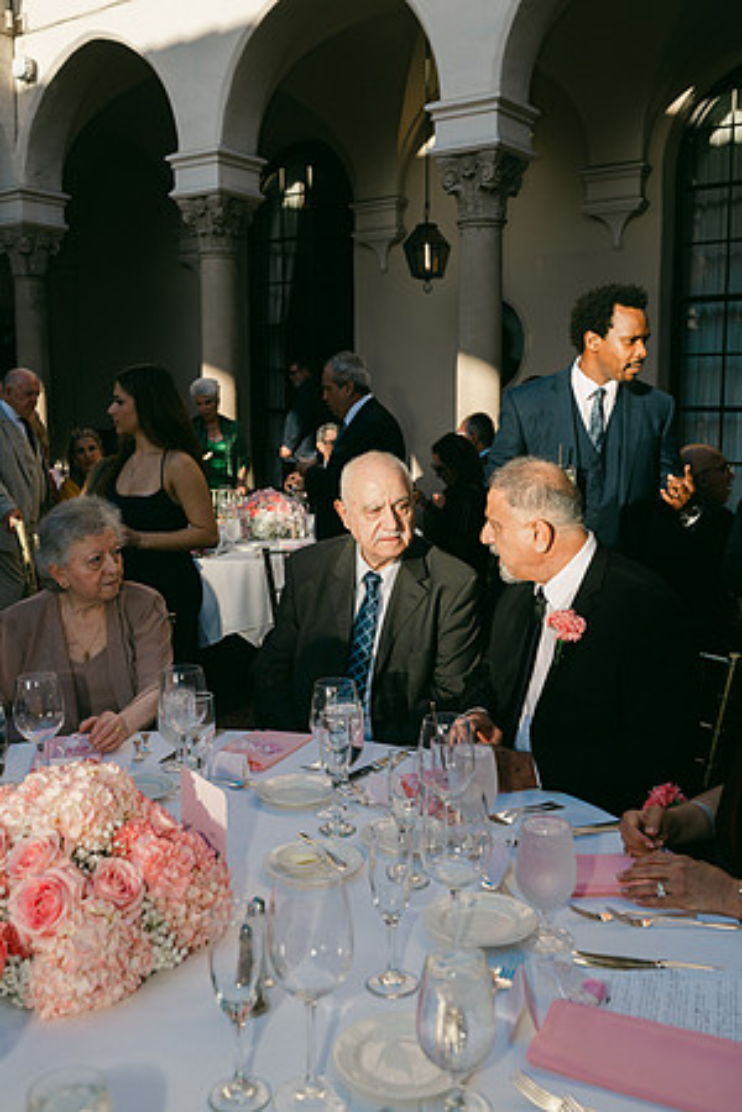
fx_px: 1082
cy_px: 556
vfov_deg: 54.4
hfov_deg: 37.9
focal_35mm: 35
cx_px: 371
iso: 64
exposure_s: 1/125
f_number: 5
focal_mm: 35
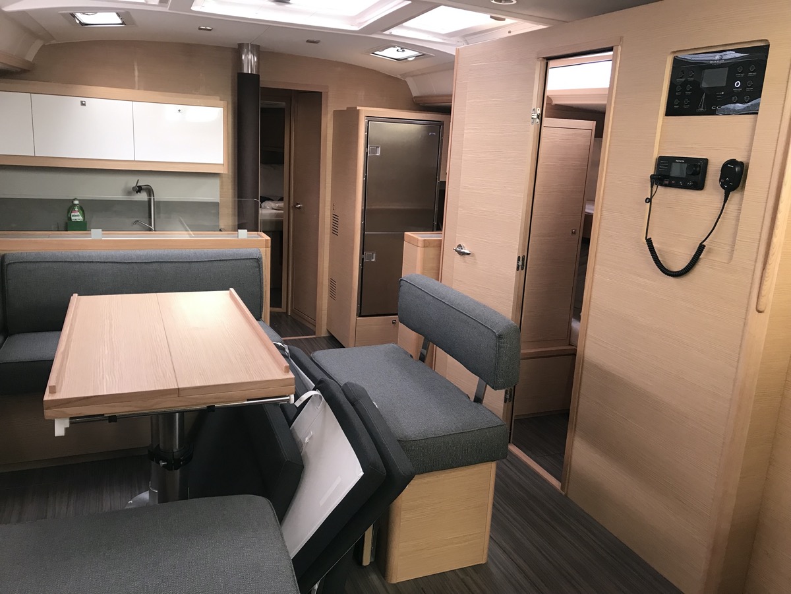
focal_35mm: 28
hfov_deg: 63.4
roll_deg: -3.3
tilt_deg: -12.1
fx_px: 640
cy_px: 297
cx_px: 396
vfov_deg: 49.7
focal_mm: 3.99
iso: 32
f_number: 1.8
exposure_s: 1/20
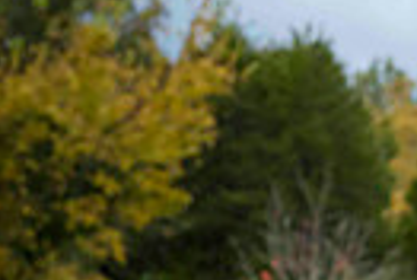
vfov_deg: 5.4
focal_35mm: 252
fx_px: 2926
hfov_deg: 7.9
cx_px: 681
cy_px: 520
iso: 400
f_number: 6.3
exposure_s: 1/640
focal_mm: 57
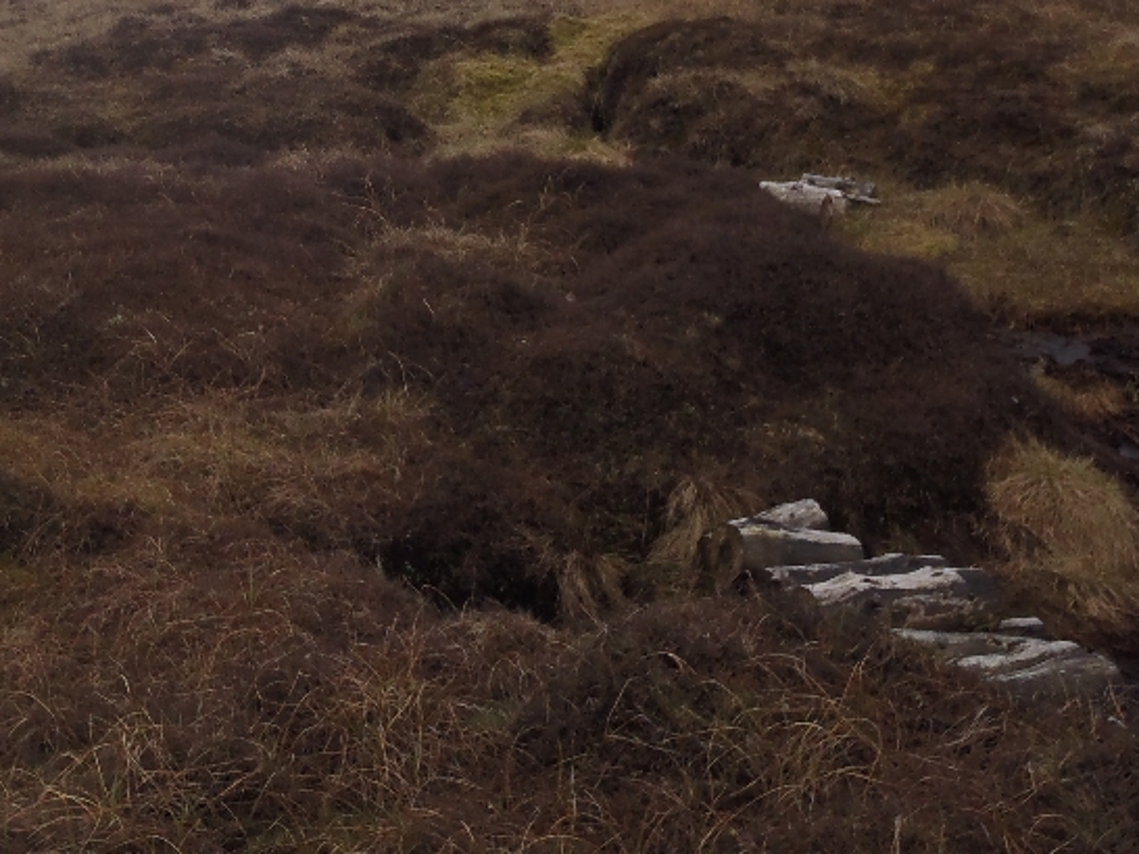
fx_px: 1809
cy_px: 44
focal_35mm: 55
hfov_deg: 34.5
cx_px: 334
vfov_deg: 25.5
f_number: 4.5
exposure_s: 1/400
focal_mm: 5
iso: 80
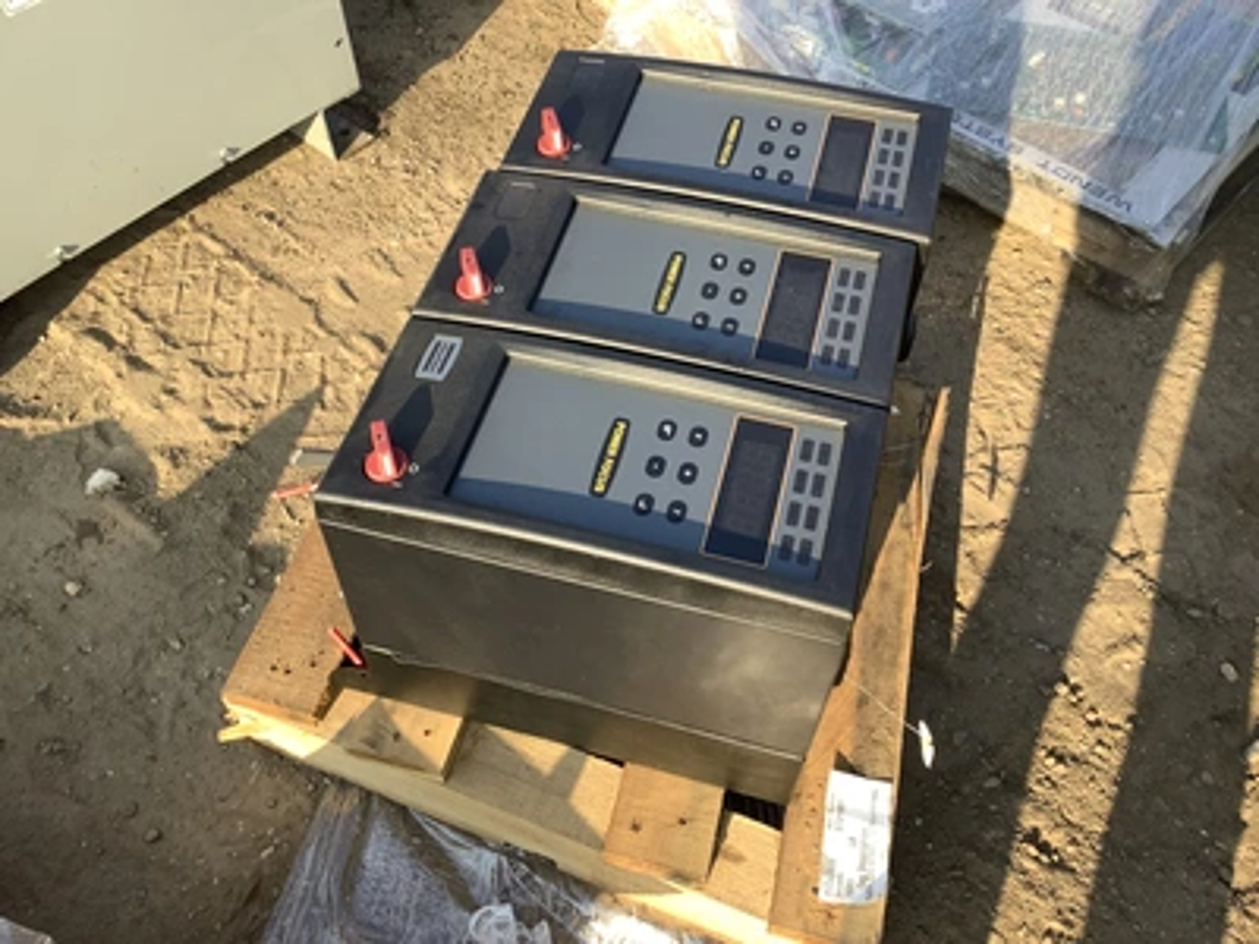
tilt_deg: -54.5
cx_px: 630
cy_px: 472
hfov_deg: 58.4
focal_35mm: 31
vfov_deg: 45.4
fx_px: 1127
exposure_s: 1/278
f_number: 2.4
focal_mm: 3.3
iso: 25
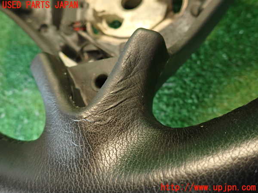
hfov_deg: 69.4
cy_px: 96
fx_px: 186
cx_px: 129
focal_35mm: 25
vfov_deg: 54.9
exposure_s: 1/30
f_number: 2
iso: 400
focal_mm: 4.5
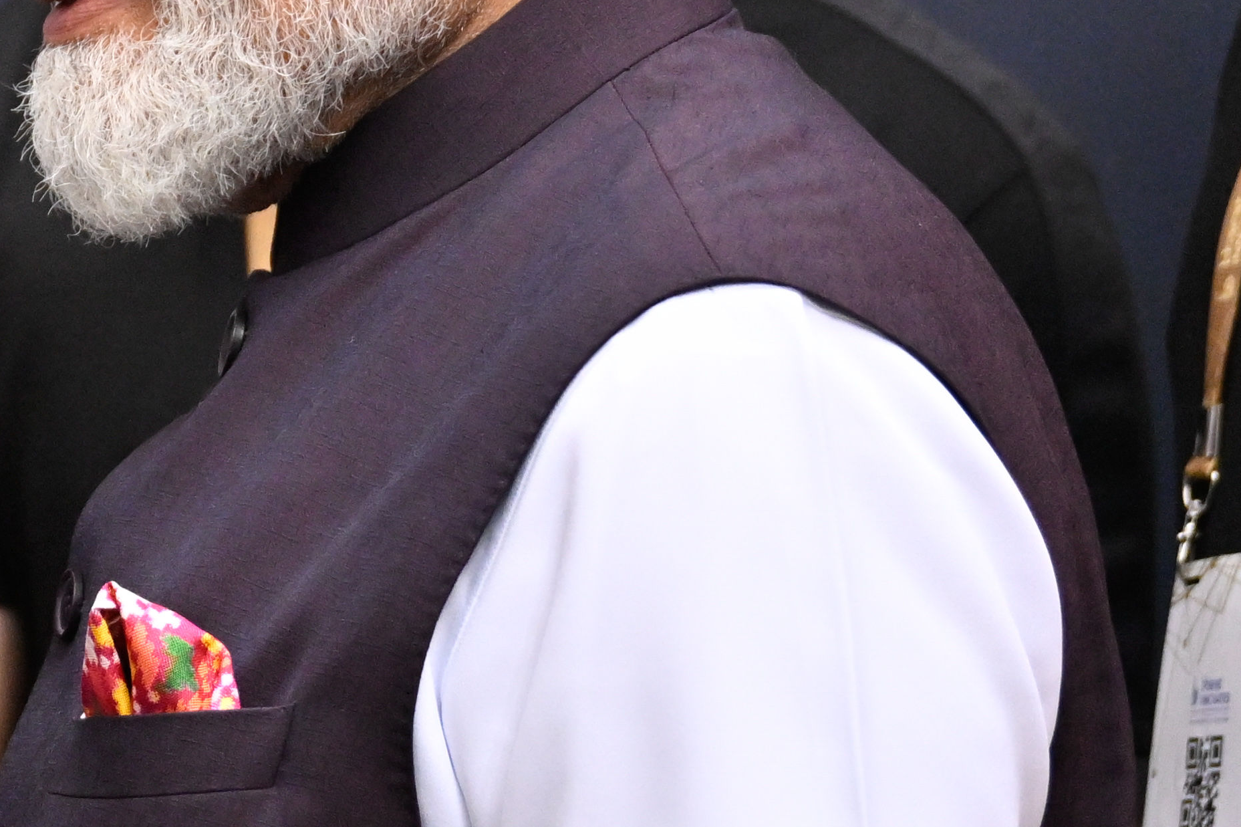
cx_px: -97
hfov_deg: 9.6
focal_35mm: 212
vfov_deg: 6.5
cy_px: 47
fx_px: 7306
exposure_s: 1/400
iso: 1800
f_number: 2.8
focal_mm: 49
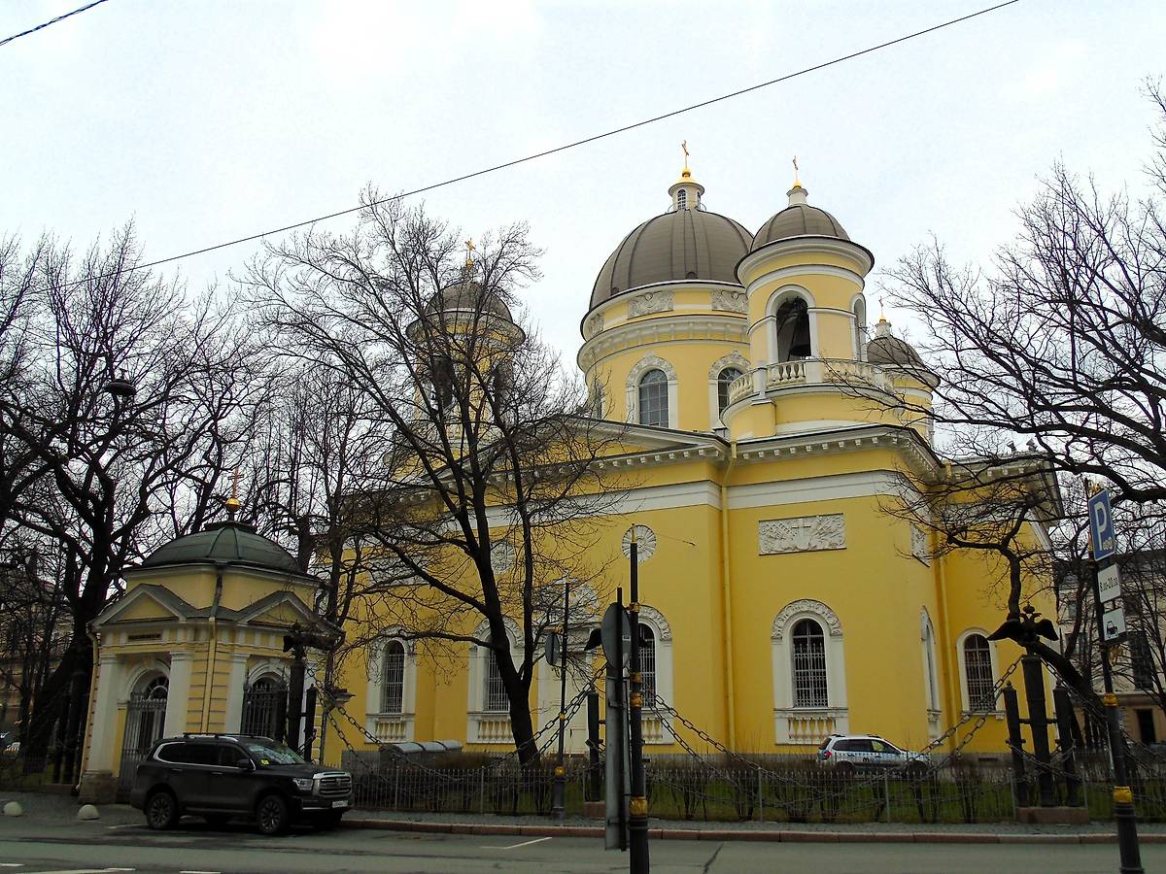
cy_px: 437
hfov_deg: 61.7
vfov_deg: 48.2
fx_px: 977
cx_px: 583
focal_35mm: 29
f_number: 3.6
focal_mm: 5.2
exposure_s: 1/400
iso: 80
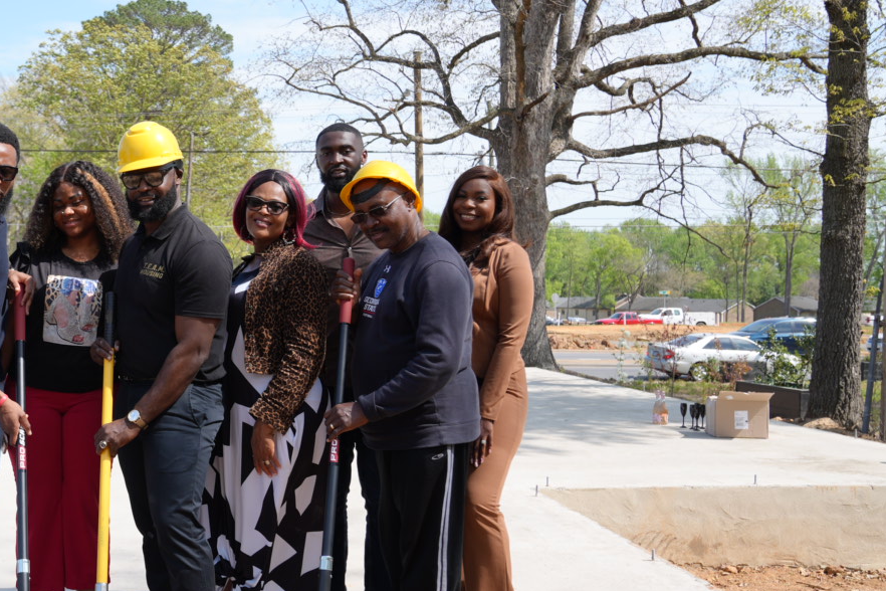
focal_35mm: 44
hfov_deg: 41.7
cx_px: 127
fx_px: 1083
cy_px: 310
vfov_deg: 30.5
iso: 100
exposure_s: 1/500
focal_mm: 24
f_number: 4.5
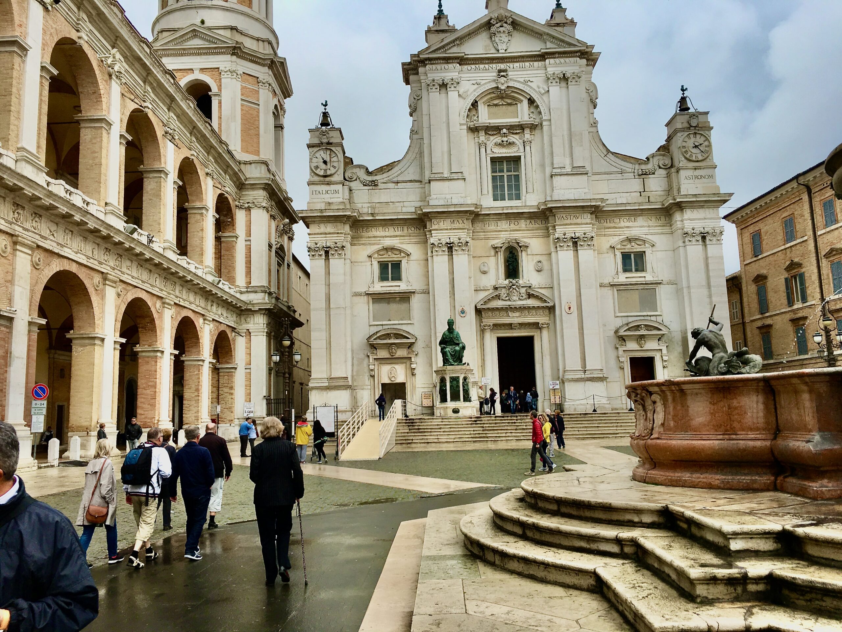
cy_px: 316
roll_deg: +0.8
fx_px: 705
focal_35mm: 29
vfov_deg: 48.2
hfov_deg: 61.7
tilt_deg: +10.4
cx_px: 421
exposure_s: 1/1876
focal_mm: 4.15
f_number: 2.2
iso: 25
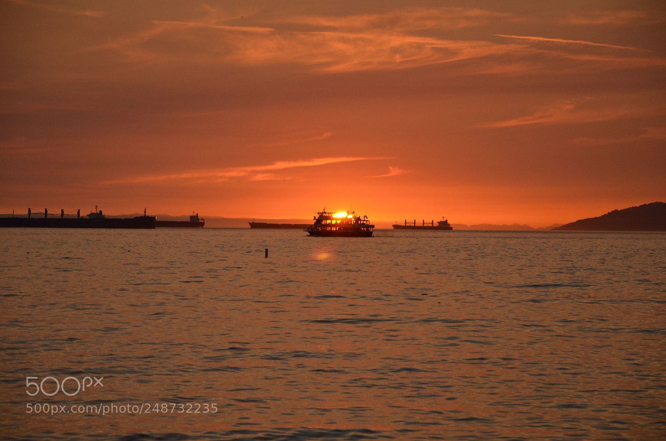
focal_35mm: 158
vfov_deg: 8.7
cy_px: 220
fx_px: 2907
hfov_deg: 13.1
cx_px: 333
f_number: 8
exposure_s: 1/800
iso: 400
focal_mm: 105
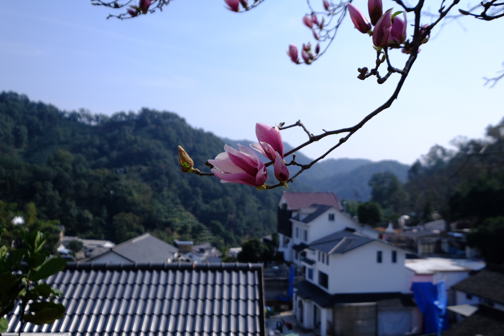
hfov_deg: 53.1
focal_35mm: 36
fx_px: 504
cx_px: 252
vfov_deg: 36.9
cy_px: 168
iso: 200
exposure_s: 1/1500
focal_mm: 24
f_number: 4.5
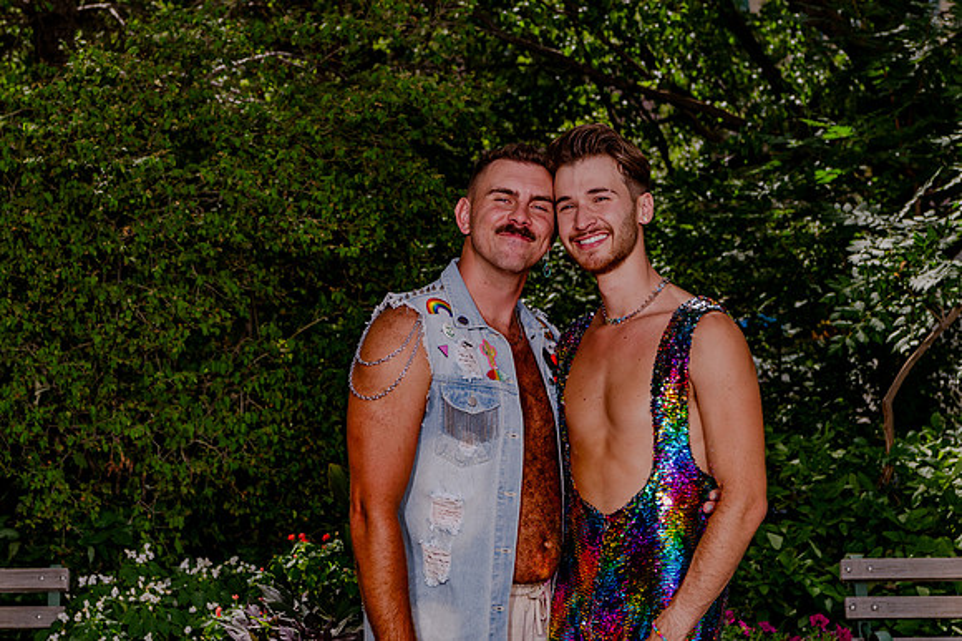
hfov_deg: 24.7
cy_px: 265
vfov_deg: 16.6
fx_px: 2194
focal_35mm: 82
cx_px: 481
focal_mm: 70
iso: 200
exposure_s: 1/400
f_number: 8
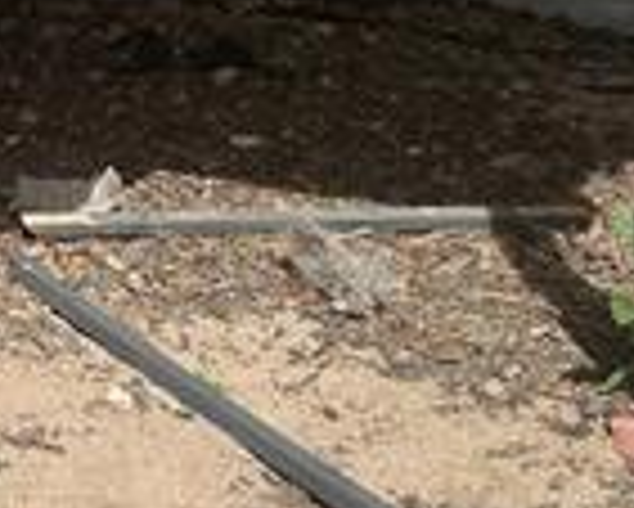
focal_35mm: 115
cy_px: 88
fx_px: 2159
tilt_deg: -16.7
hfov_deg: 16.3
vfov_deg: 13.3
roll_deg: -2.8
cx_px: -36
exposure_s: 1/2994
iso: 50
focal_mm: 5.7
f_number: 1.5
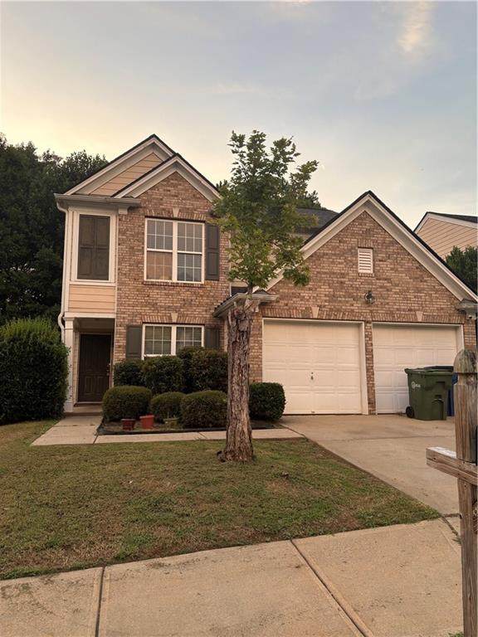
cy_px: 318
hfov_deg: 53.1
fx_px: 479
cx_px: 239
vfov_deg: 67.3
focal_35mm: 26
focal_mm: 5.96
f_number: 1.6
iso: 64
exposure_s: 1/121
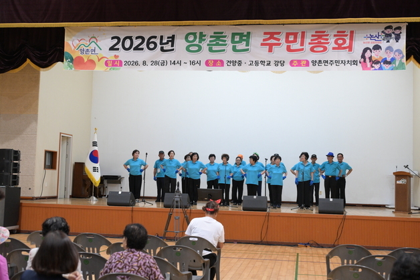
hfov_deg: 41.9
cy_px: 140
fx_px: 548
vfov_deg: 28.7
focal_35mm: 47
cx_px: 210
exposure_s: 1/160
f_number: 4
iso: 2500
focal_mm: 47
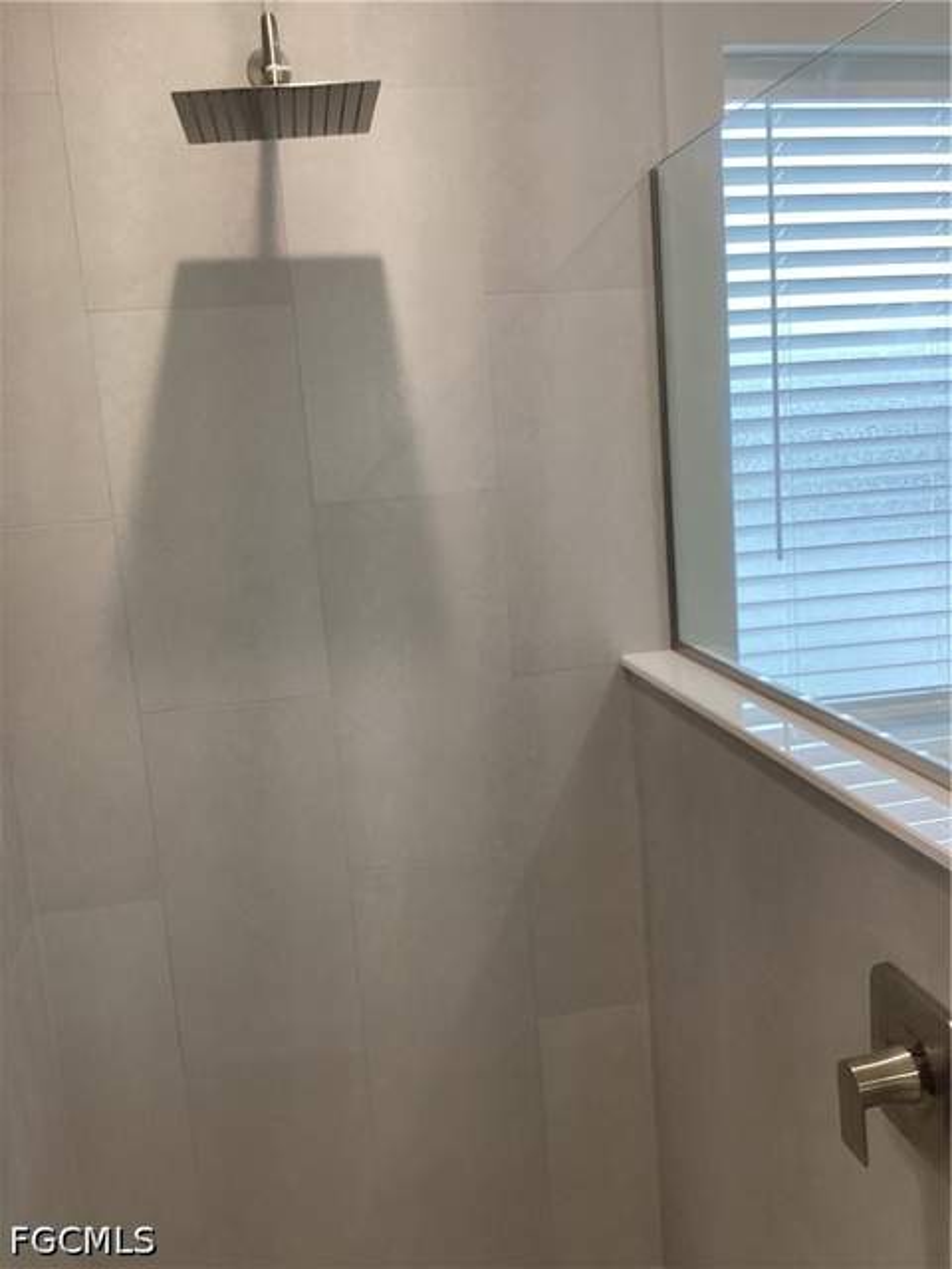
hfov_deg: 45.4
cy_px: 634
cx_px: 476
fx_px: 1137
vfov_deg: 58.4
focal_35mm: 31
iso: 64
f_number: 2.4
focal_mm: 3.3
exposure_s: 1/120
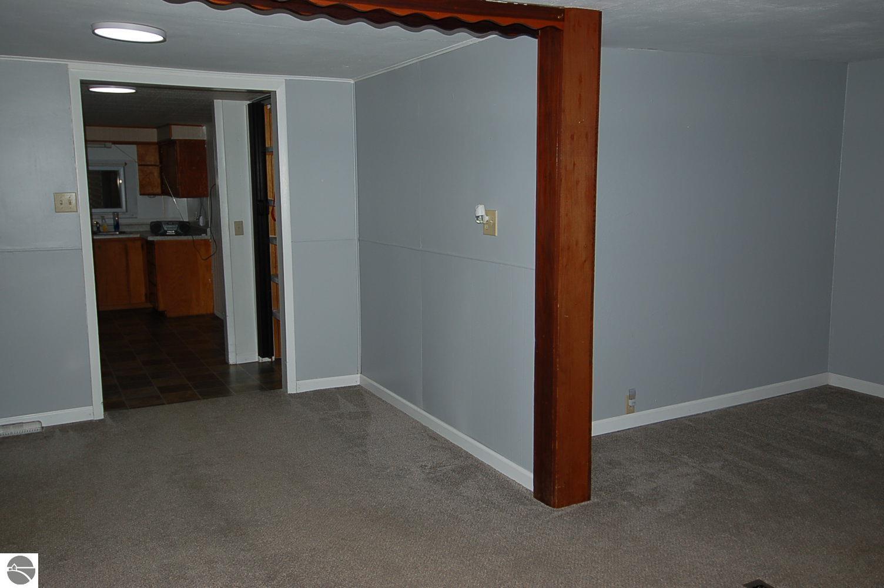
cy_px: 294
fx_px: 736
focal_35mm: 30
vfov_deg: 43.5
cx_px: 442
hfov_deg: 62.0
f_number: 4
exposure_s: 1/250
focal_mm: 20
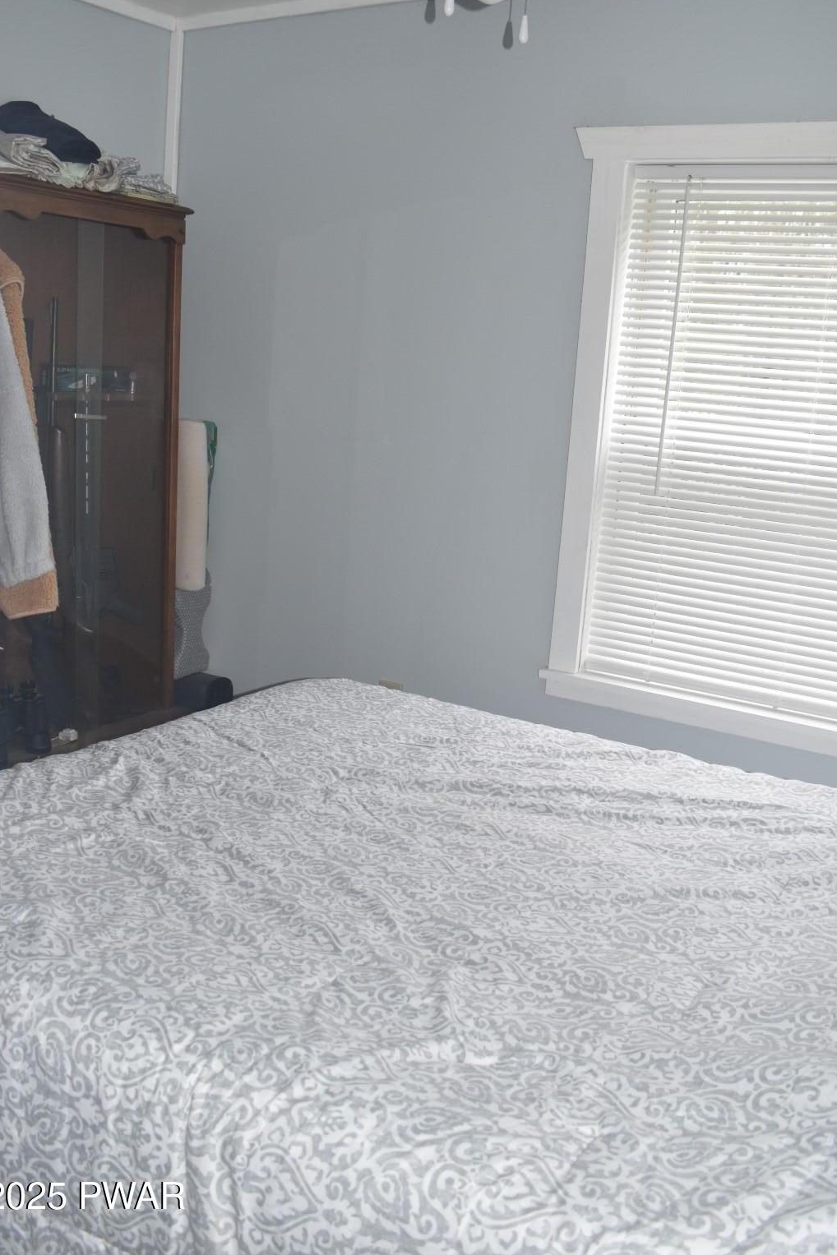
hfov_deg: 37.8
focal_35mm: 35
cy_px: 591
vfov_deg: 54.4
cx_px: 397
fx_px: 1221
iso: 720
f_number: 5.6
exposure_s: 1/125
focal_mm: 22
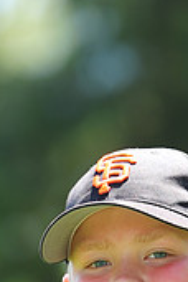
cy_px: 364
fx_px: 5318
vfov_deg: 3.0
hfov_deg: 2.0
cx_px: 104
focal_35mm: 679
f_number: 4.5
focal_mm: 200
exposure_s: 1/320
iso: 200
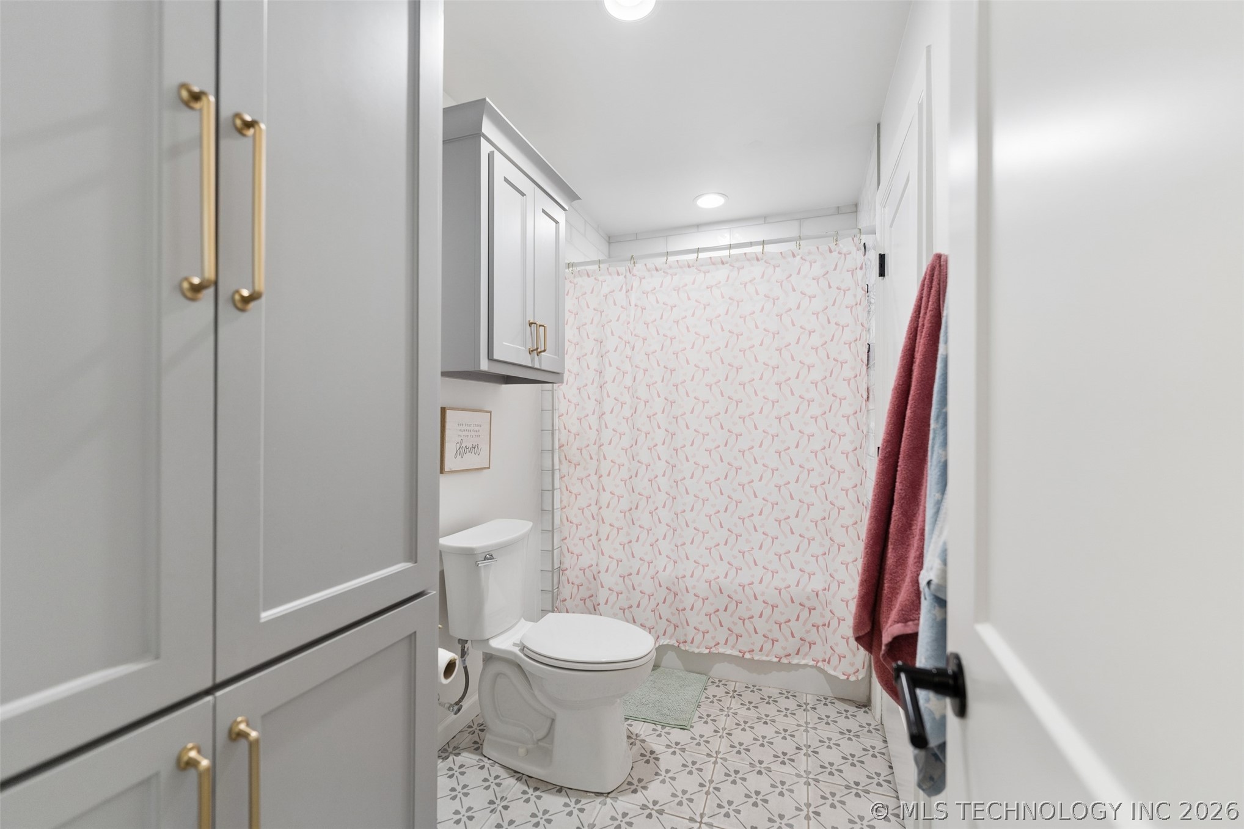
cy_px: 414
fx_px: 504
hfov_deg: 101.9
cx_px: 622
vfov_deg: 78.8
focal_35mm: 15
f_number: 2.8
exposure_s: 1/160
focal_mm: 14.6
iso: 400
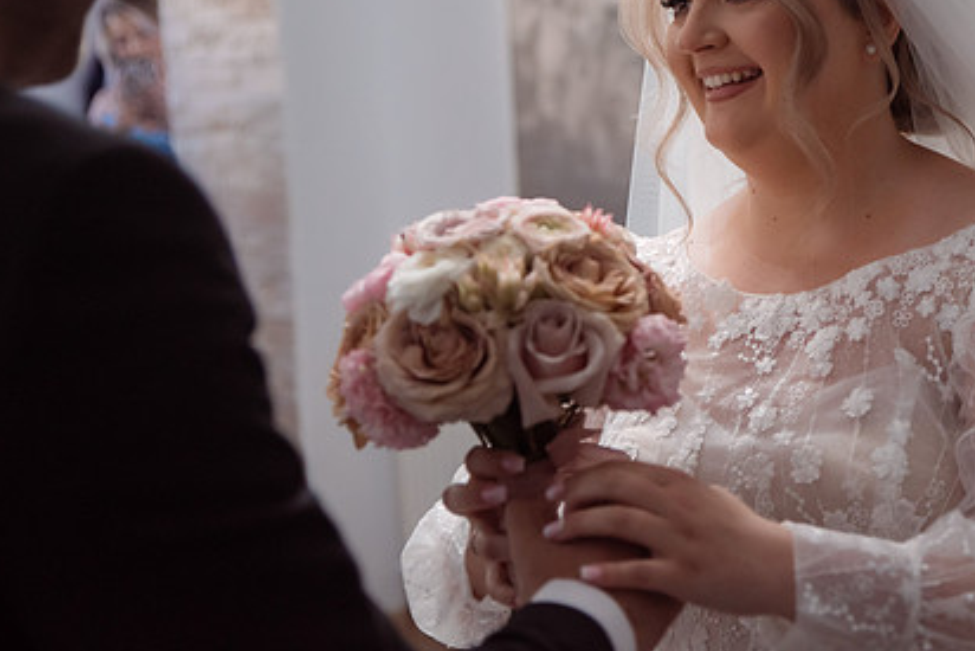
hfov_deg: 24.3
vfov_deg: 16.5
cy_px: 124
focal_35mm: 82
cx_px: 786
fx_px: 2221
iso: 1600
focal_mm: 50
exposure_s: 1/200
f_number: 2.8
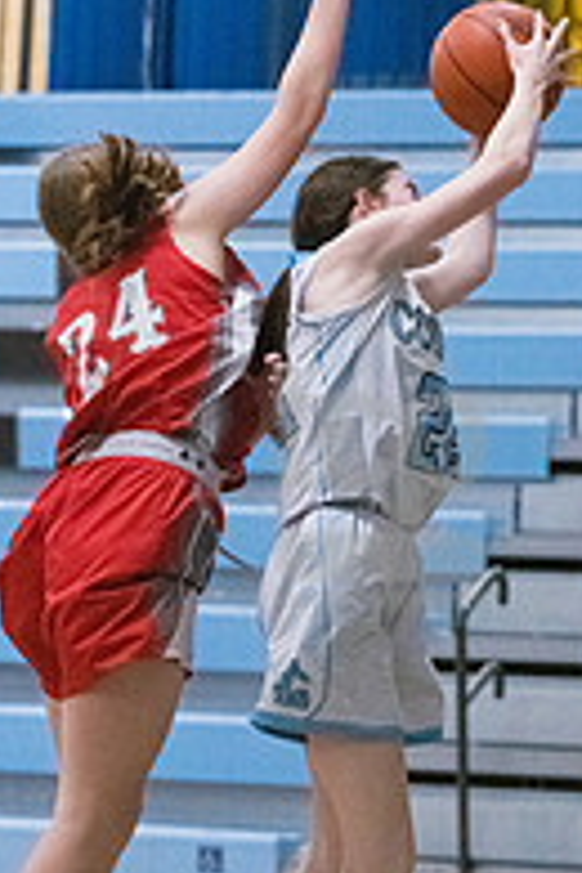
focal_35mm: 212
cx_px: 381
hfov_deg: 6.5
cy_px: 488
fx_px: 5141
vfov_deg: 9.7
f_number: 4
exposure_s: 1/1600
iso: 8000
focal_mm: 92
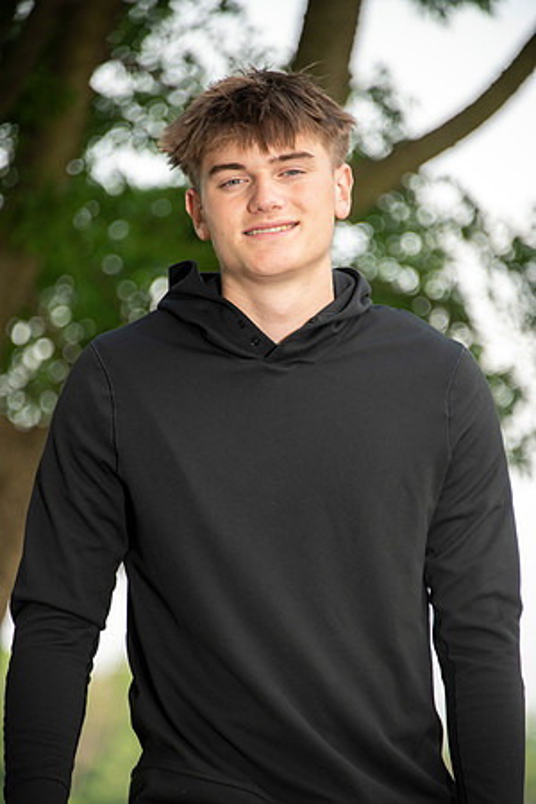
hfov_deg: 5.5
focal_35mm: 250
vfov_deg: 8.2
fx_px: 5583
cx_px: 268
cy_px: 402
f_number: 5.6
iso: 500
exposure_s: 1/160
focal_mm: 250
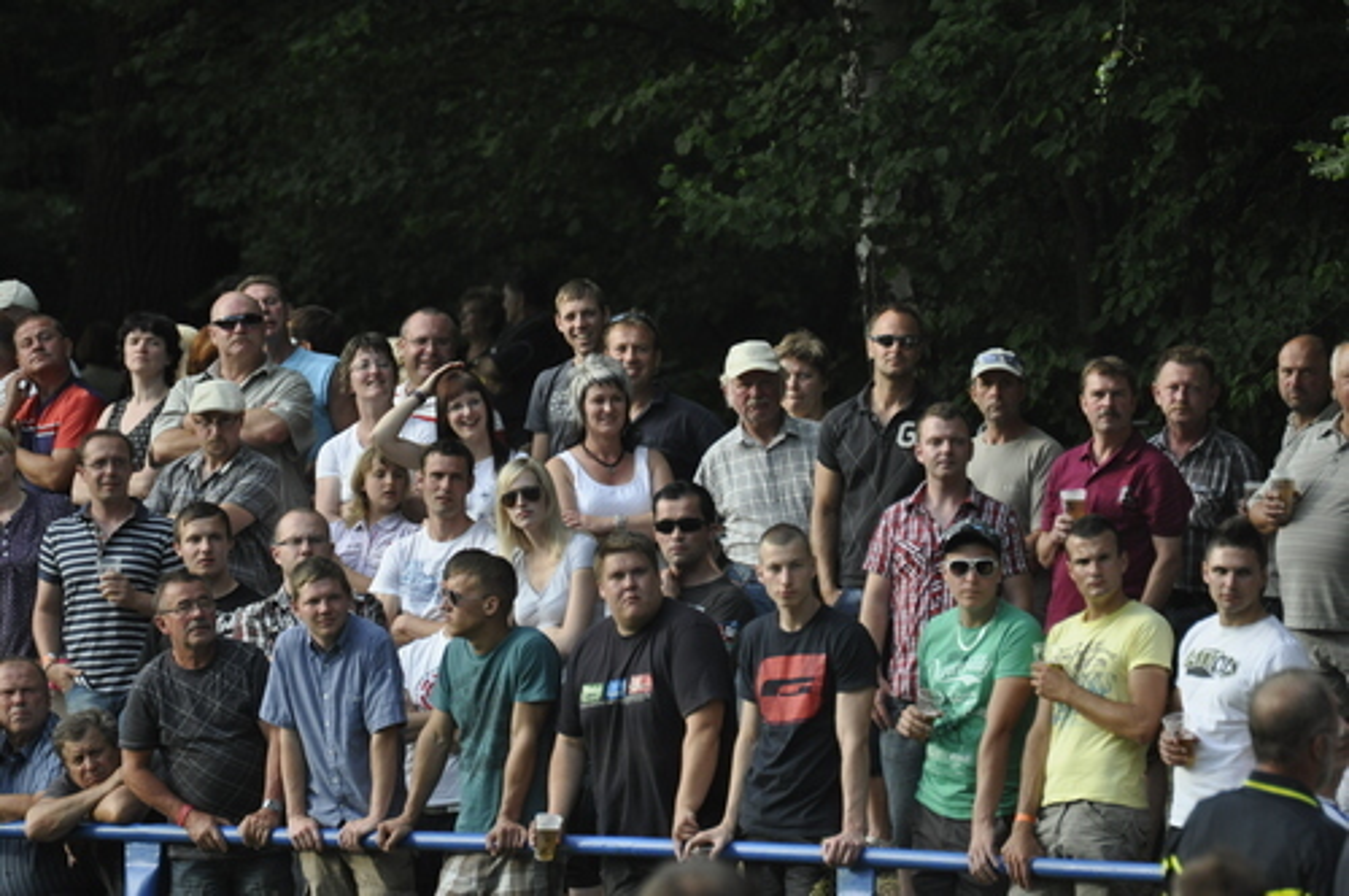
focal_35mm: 450
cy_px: 448
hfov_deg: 4.6
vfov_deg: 3.0
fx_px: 16840
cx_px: 674
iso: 800
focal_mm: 300
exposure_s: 1/800
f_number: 5.6
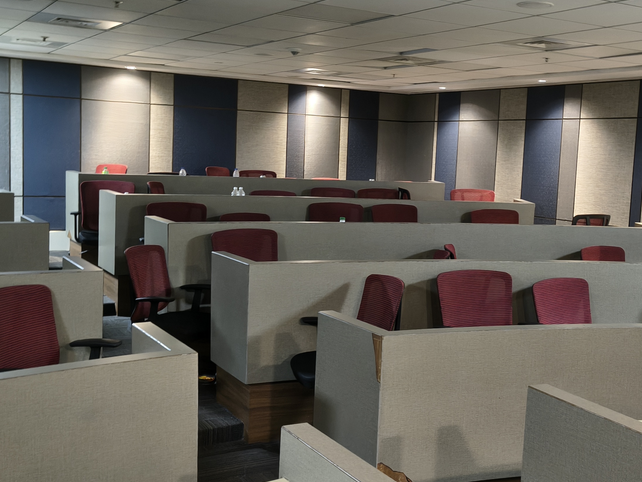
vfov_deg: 32.2
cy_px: 238
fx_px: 834
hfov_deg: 41.8
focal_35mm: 45
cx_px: 394
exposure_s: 1/33.3
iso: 1370
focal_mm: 5.56
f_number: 1.8
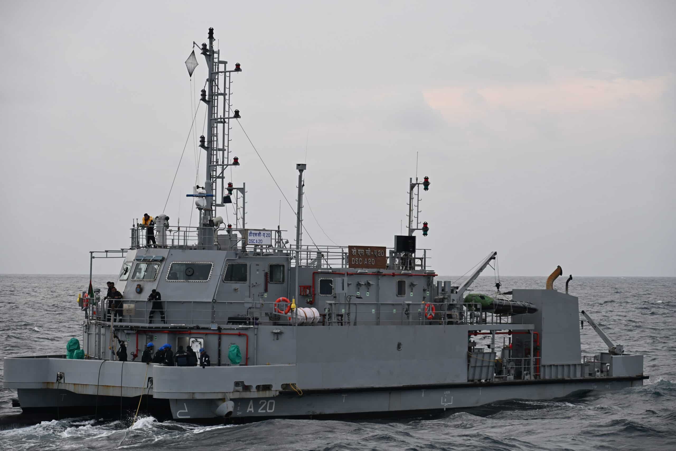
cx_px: 338
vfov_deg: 12.9
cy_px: 226
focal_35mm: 106
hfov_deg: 19.2
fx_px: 2000
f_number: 5.6
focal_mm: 71
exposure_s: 1/250
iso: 200
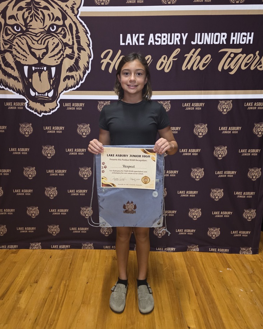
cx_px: 126
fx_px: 243
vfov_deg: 68.0
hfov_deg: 56.8
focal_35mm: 25
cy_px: 150
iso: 1250
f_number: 1.7
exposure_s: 1/12
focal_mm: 6.3
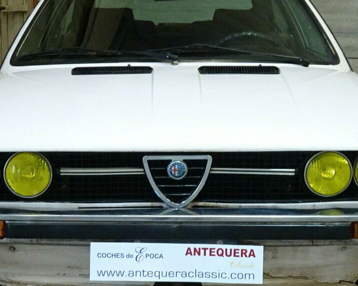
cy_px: 141
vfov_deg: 15.1
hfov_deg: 18.8
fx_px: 1081
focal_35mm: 102
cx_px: 188
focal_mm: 10.59
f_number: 4.5
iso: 800
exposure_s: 1/25
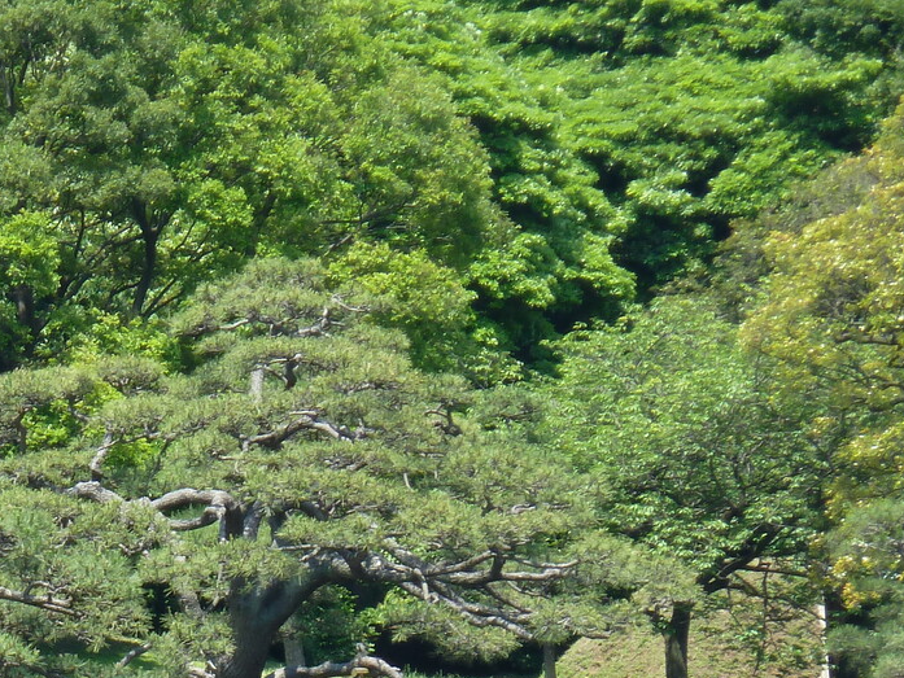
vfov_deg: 3.8
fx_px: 10134
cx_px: -117
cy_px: 674
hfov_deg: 5.1
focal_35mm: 388
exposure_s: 1/160
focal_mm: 27.8
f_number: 4.5
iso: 80
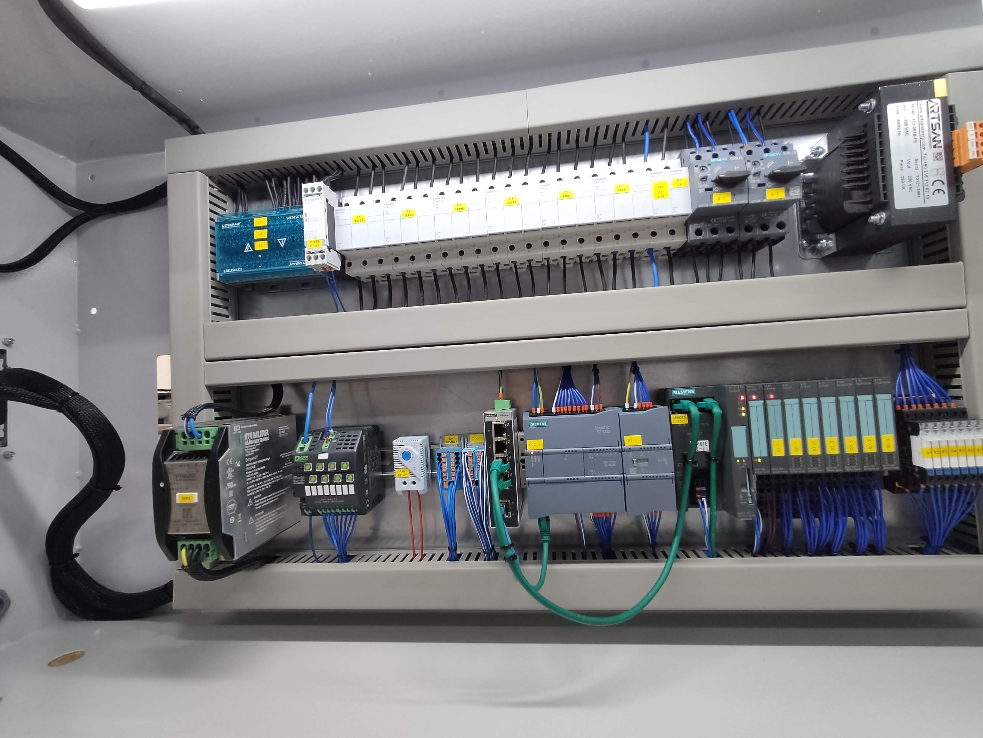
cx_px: 492
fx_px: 426
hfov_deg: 98.2
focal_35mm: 15
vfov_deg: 81.7
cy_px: 369
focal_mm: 1.6
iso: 106
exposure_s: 1/50
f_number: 2.2
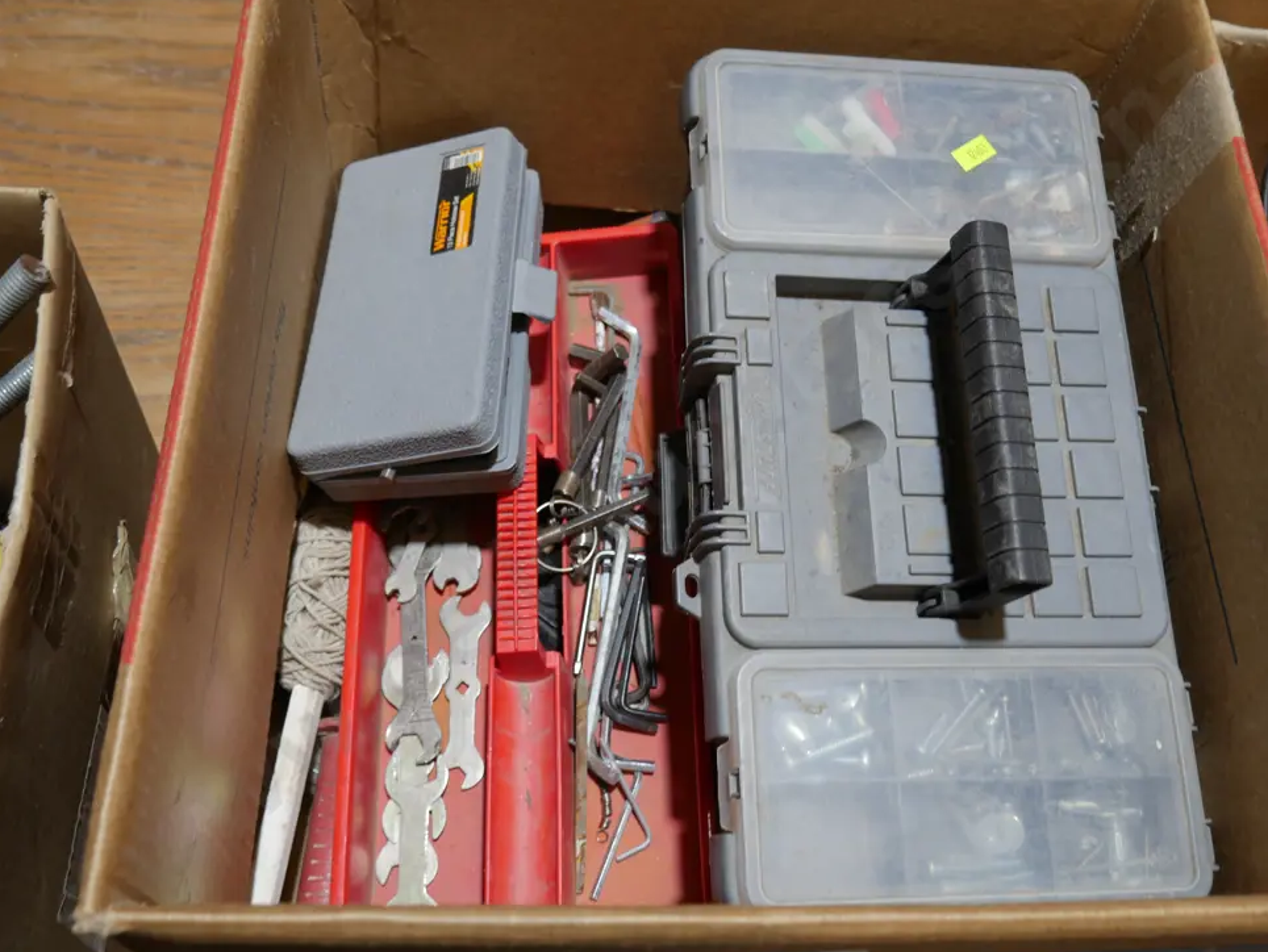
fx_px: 1246
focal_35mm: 34
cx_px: 671
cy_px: 474
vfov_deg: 41.8
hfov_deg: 53.9
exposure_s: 1/60
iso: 200
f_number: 3.6
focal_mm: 16
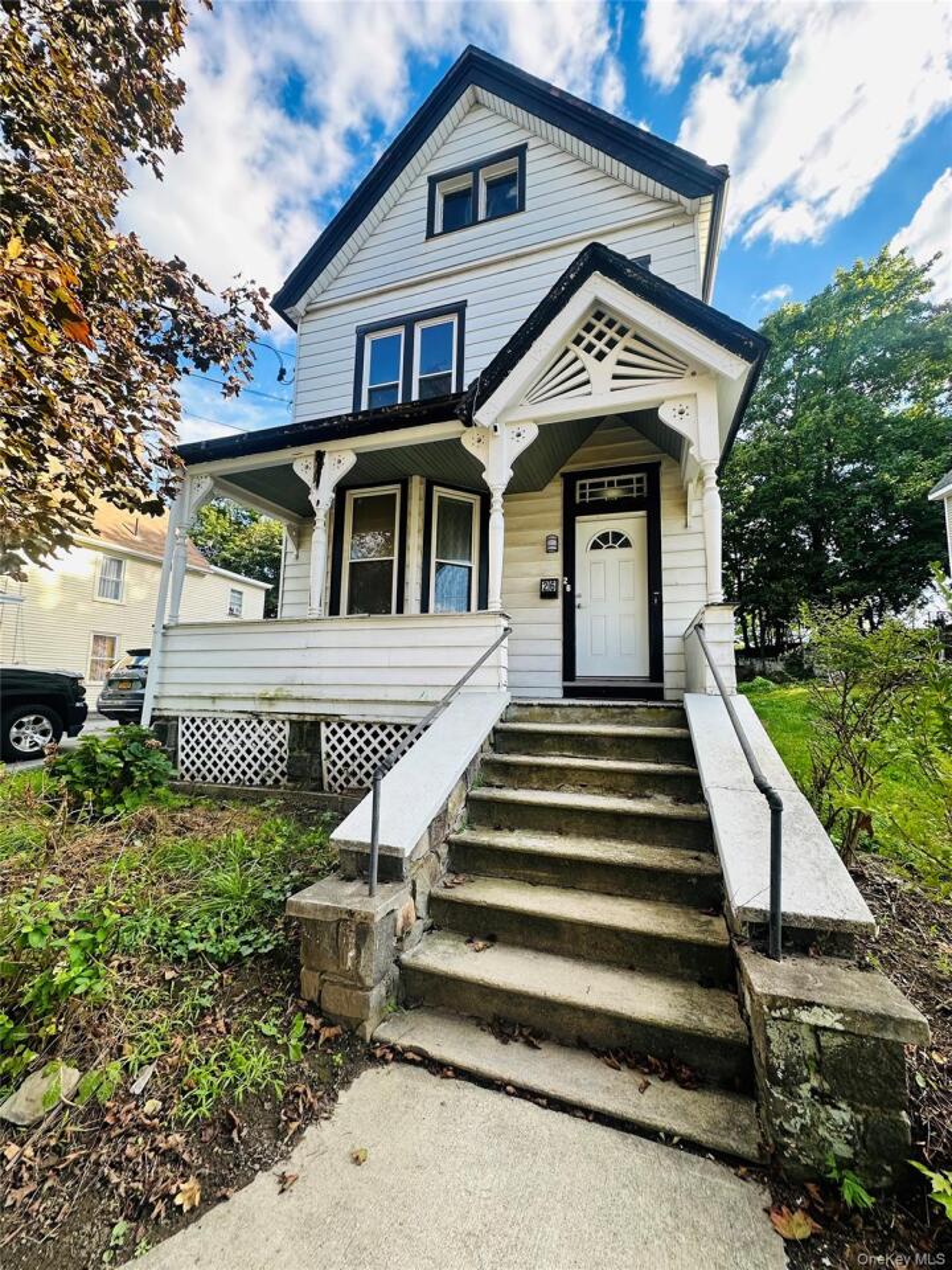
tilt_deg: +6.8
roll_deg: -3.0
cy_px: 635
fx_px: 513
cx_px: 476
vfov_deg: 102.1
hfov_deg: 85.7
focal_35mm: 14
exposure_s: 1/219
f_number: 2.2
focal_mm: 2.22
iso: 40
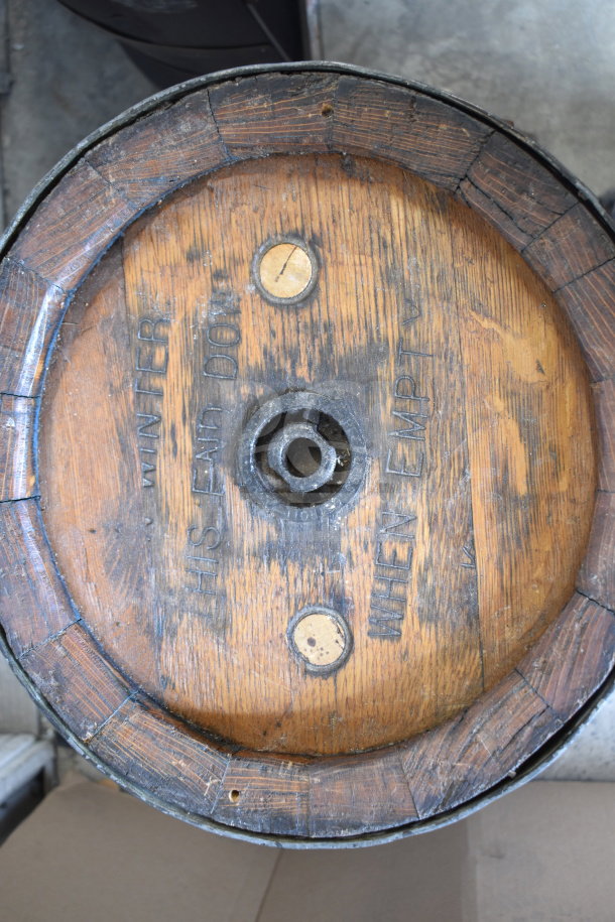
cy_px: 461
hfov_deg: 40.0
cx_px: 308
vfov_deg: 57.2
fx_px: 846
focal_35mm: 33
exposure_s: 1/40
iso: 900
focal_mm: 22
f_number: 3.8
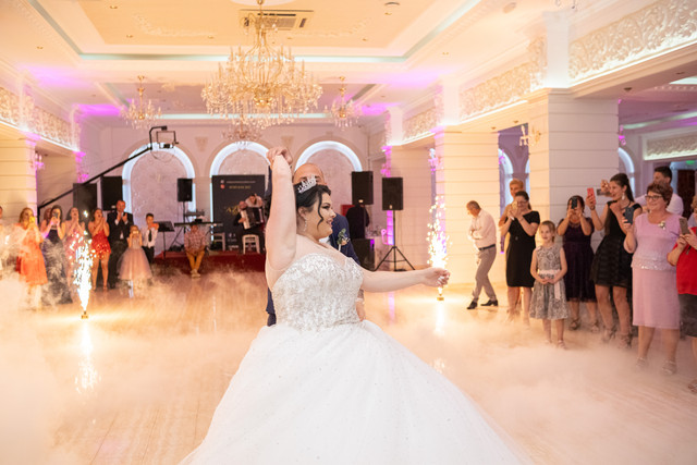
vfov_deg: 37.9
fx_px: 678
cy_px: 232
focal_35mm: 35
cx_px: 348
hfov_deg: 54.4
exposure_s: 1/125
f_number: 2.2
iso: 1600
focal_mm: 23
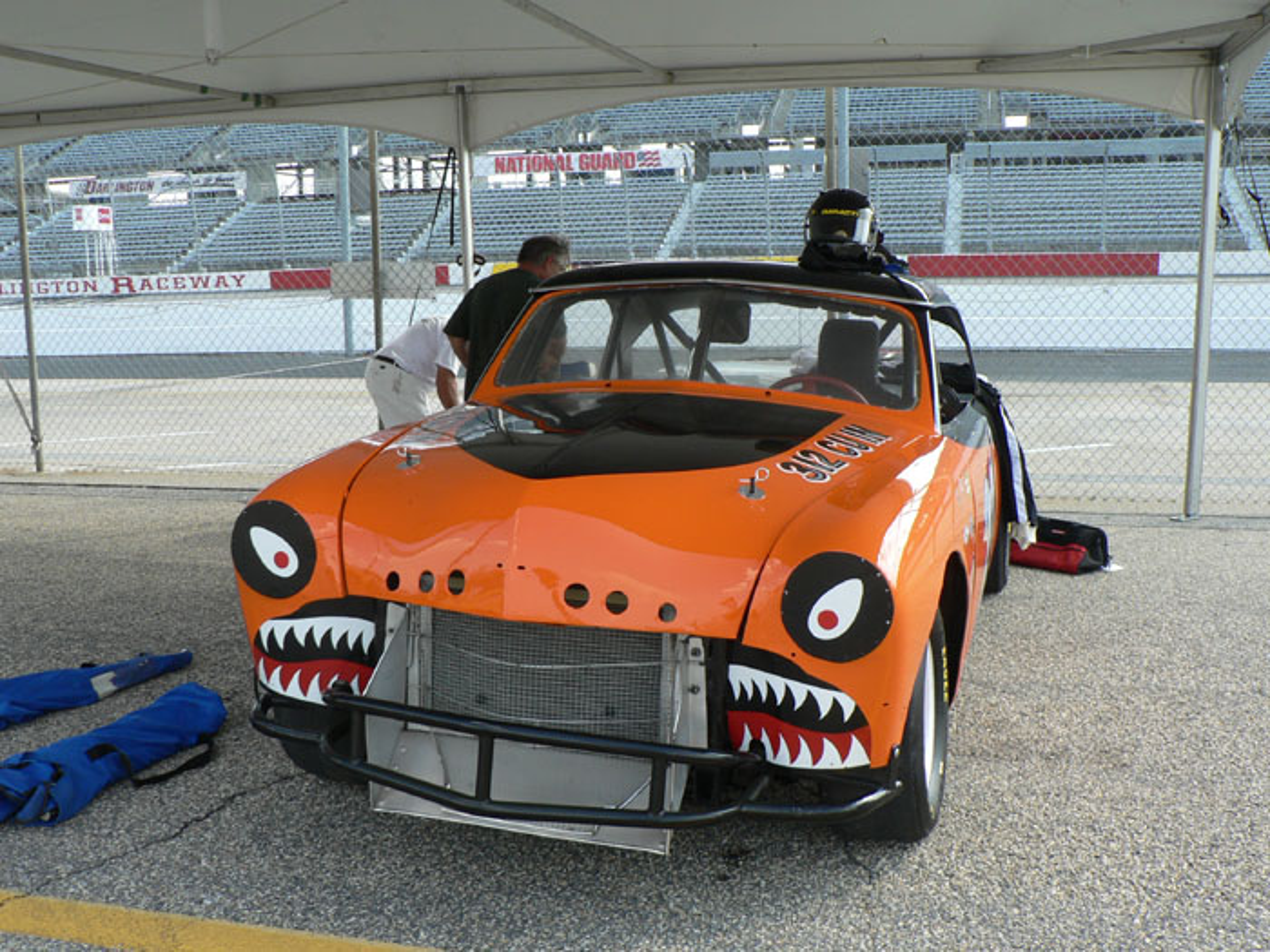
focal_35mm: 36
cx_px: 635
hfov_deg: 51.4
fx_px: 1321
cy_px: 476
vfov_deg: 39.7
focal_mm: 6
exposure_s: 1/125
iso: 80
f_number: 4
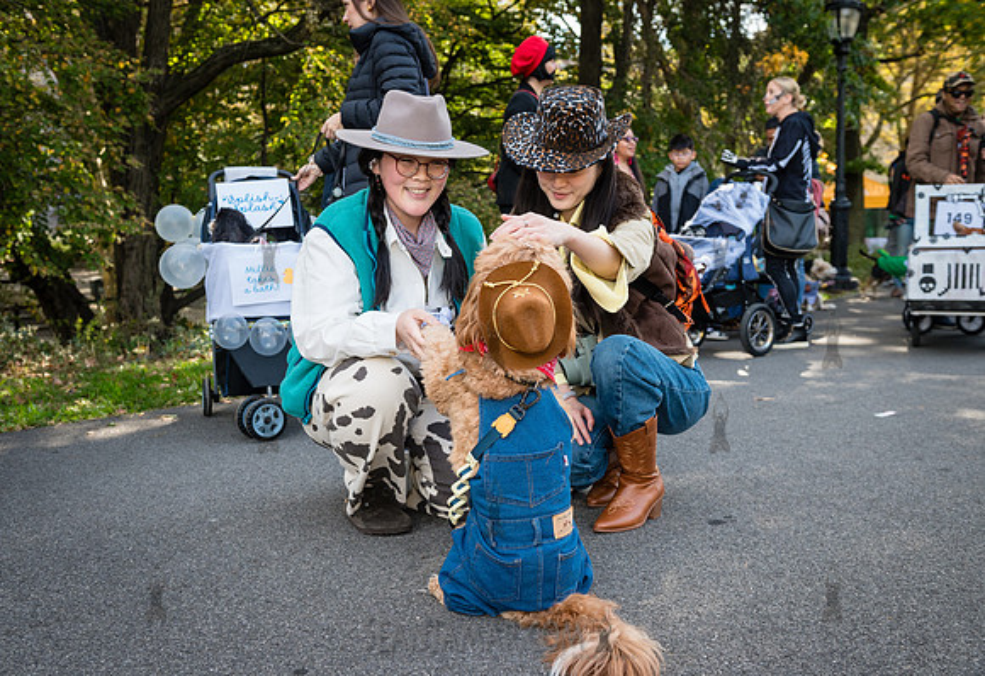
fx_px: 990
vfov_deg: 37.7
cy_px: 327
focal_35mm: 36
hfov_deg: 52.9
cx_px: 482
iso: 1000
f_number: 5
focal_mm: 34
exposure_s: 1/800
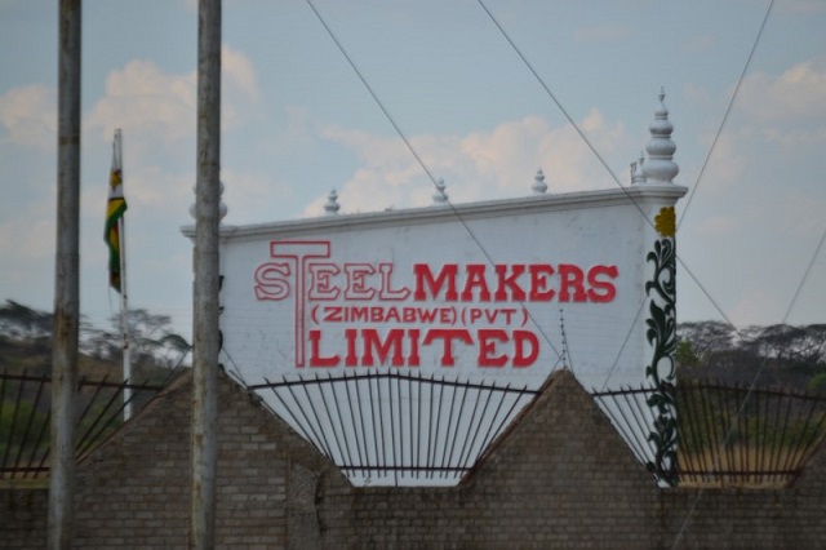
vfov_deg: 4.6
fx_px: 6879
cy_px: 275
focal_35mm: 300
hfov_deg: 6.9
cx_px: 413
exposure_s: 1/1600
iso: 400
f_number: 5.6
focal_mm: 200
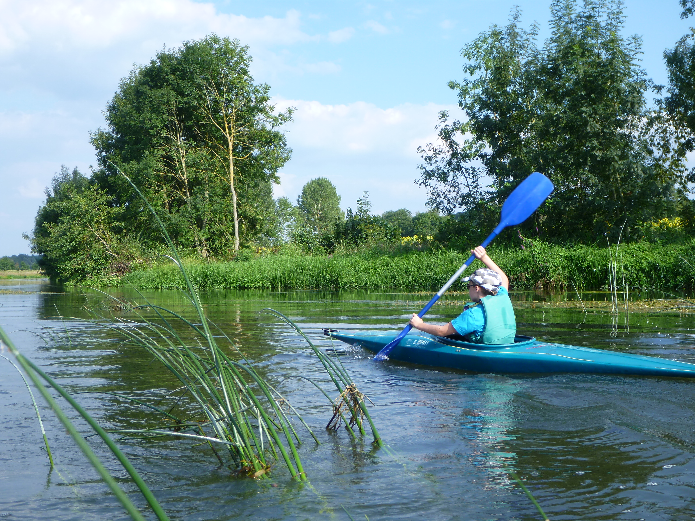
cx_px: 348
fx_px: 944
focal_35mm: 47
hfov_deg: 40.4
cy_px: 260
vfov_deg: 30.9
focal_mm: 8.4
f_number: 4.5
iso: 100
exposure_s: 1/250
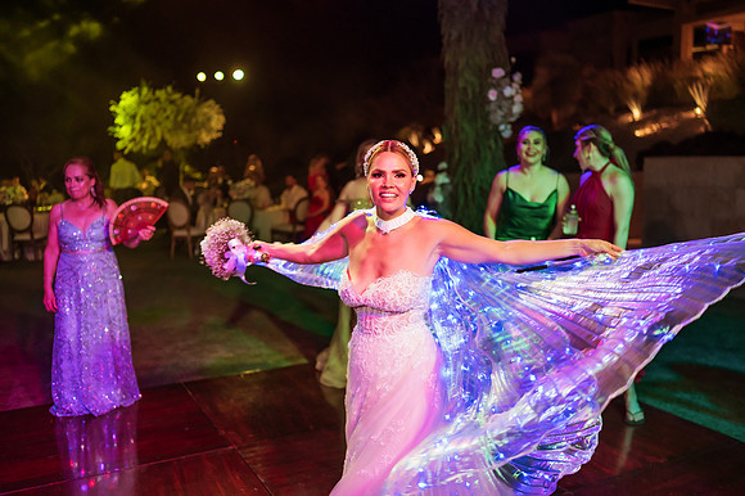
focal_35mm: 35
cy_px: 248
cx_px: 372
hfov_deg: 54.5
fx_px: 724
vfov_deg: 37.8
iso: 1600
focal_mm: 35
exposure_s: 1/400
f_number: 1.8
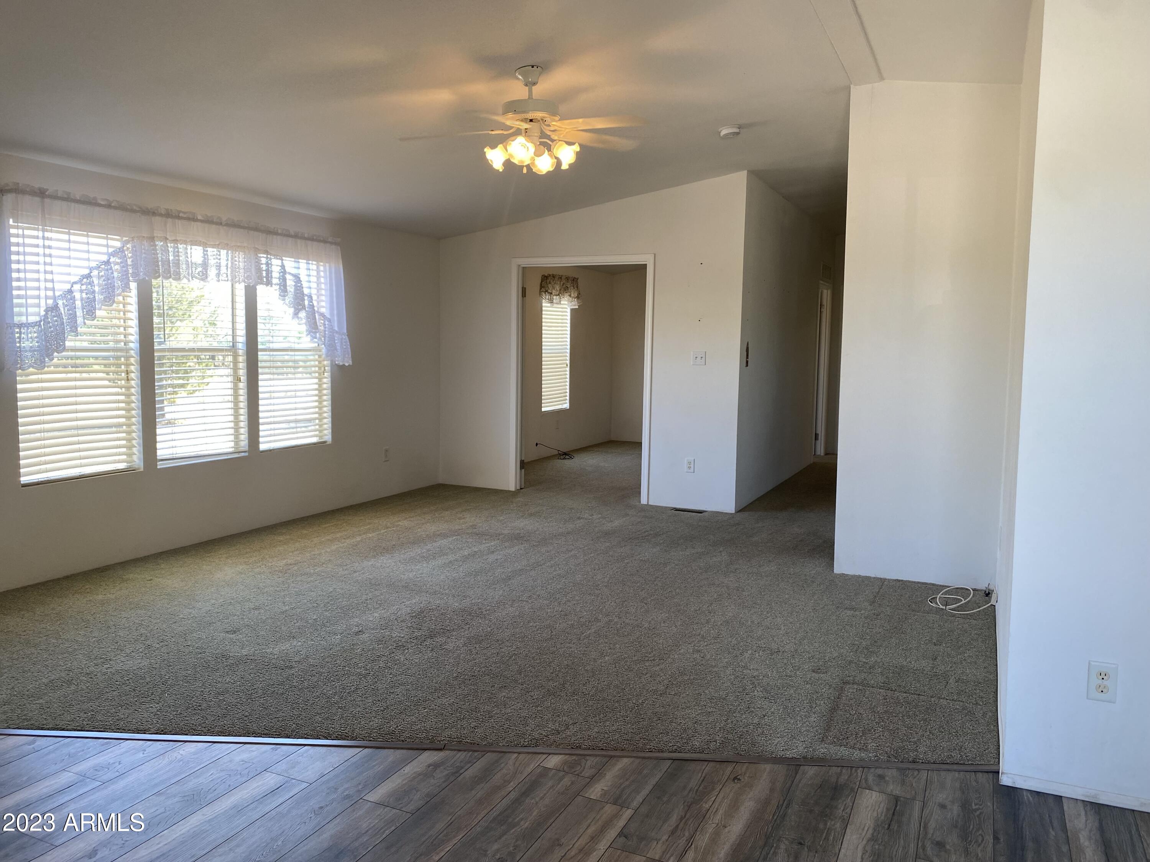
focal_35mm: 26
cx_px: 575
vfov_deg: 53.1
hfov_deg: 67.3
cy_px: 431
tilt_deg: -5.5
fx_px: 864
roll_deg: -0.8
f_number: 1.8
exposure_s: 1/120
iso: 80
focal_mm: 4.25
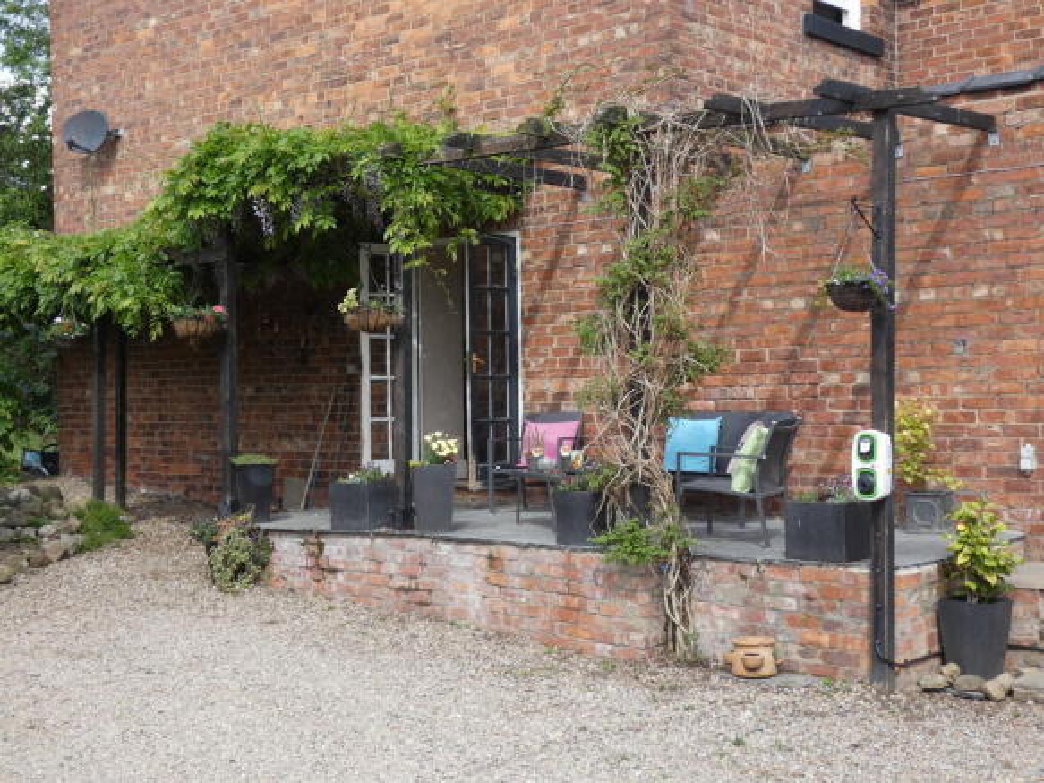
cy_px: 392
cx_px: 522
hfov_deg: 39.7
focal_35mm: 48
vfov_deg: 30.3
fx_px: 1447
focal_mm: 8.6
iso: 80
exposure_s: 1/400
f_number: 3.8
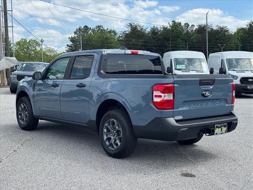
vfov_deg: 30.3
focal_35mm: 48
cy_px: 95
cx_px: 126
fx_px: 351
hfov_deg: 39.7
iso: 64
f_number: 1.78
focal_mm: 6.76
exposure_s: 1/2331
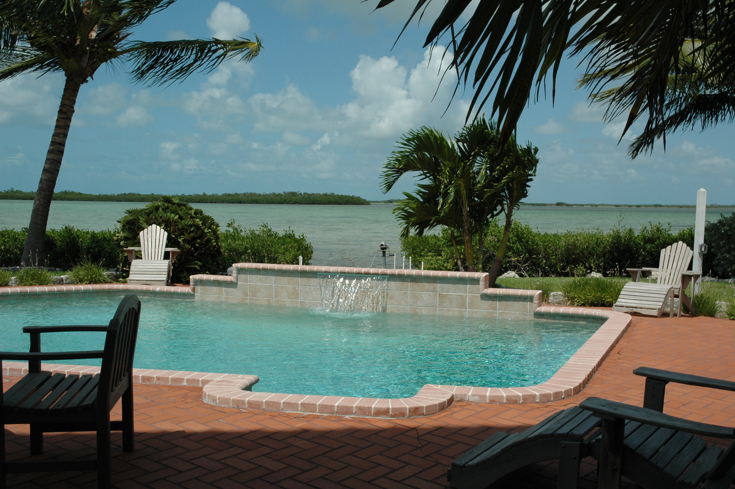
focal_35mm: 40
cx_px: 368
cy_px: 244
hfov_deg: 48.0
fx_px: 826
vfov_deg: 33.0
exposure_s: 1/640
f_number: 13
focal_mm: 27
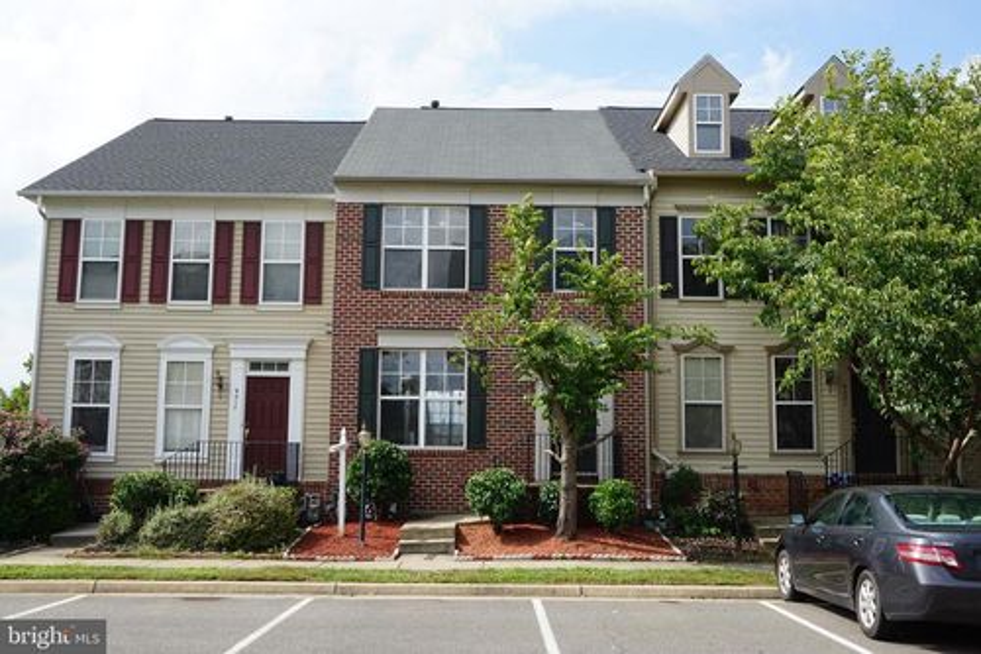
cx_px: 490
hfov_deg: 55.1
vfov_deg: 38.3
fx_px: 940
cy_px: 327
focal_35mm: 34
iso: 100
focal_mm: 23
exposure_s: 1/100
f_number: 10
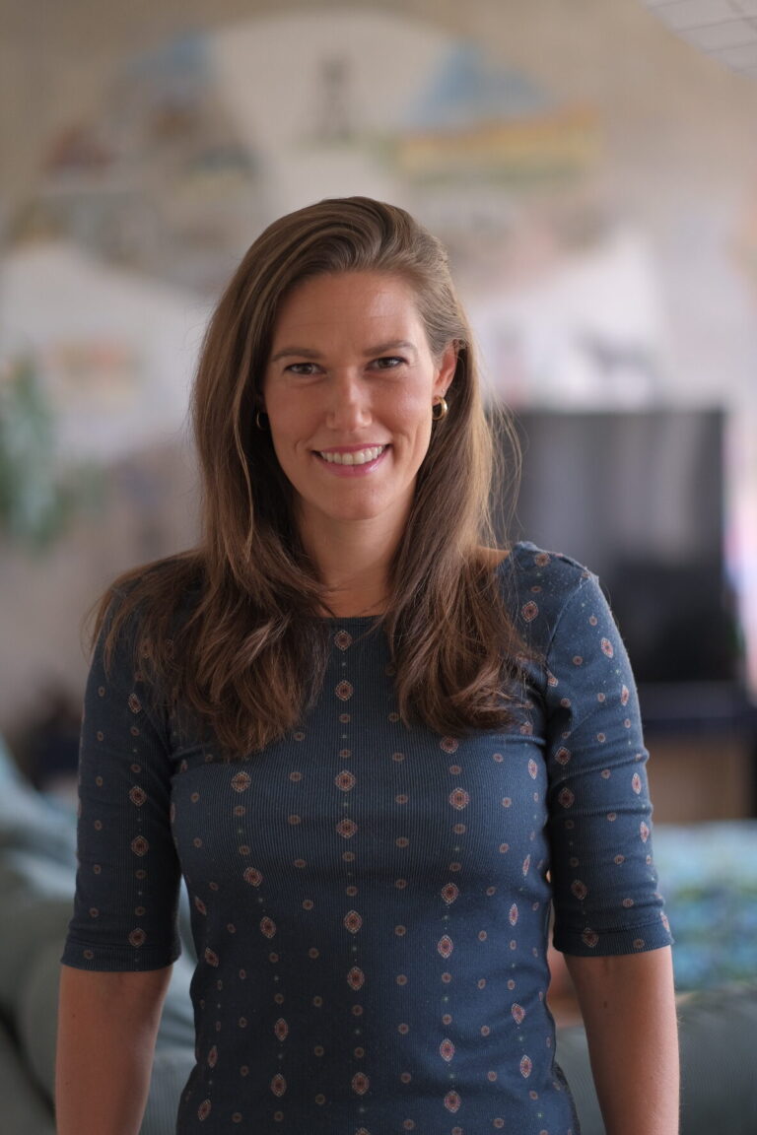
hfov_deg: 16.3
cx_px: 378
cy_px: 568
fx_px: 2649
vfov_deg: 24.2
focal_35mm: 84
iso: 320
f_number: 1.2
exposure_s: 1/180
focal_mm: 56
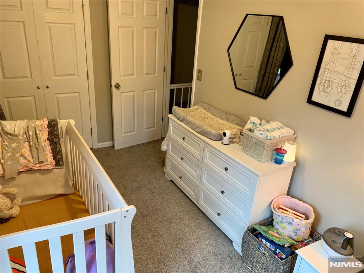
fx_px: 273
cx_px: 182
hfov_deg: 67.3
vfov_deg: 53.1
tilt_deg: -24.4
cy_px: 136
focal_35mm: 26
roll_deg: -3.9
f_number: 1.8
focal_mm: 4.25
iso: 320
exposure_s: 1/60
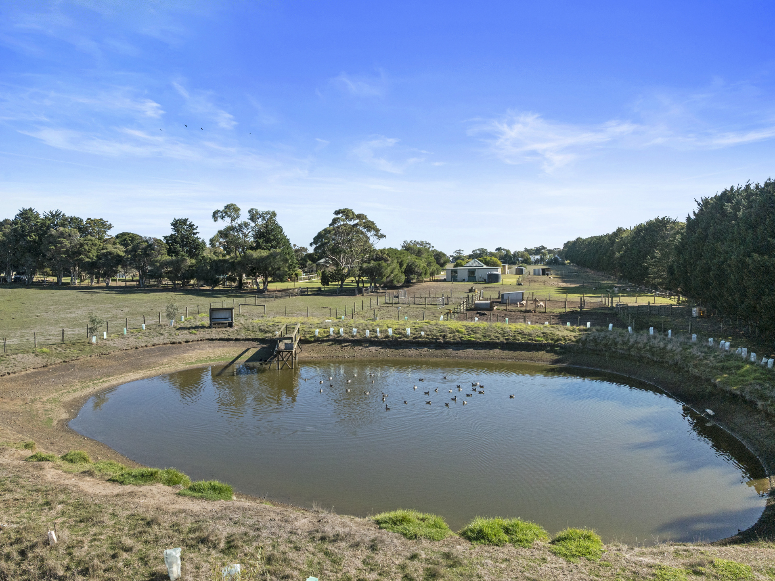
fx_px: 560
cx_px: 388
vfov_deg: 54.9
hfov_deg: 69.4
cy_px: 301
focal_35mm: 25
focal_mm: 12.29
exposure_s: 1/4000
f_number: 2.8
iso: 200
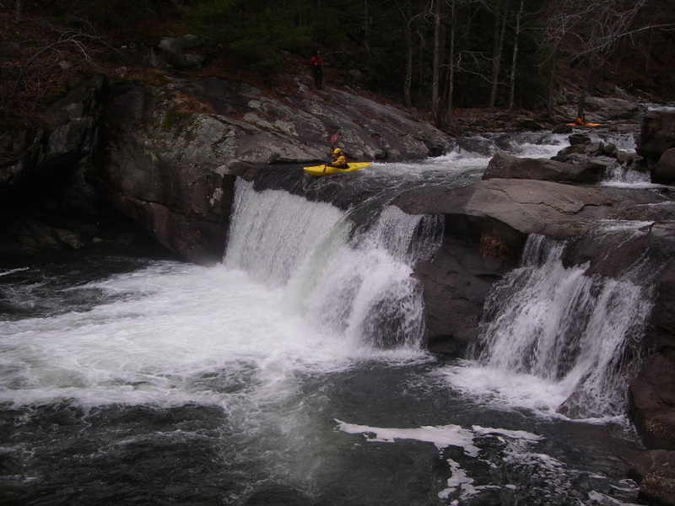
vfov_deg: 32.9
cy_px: 253
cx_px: 338
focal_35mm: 44
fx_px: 858
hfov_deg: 42.9
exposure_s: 1/100
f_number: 3.4
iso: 80
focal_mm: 7.3
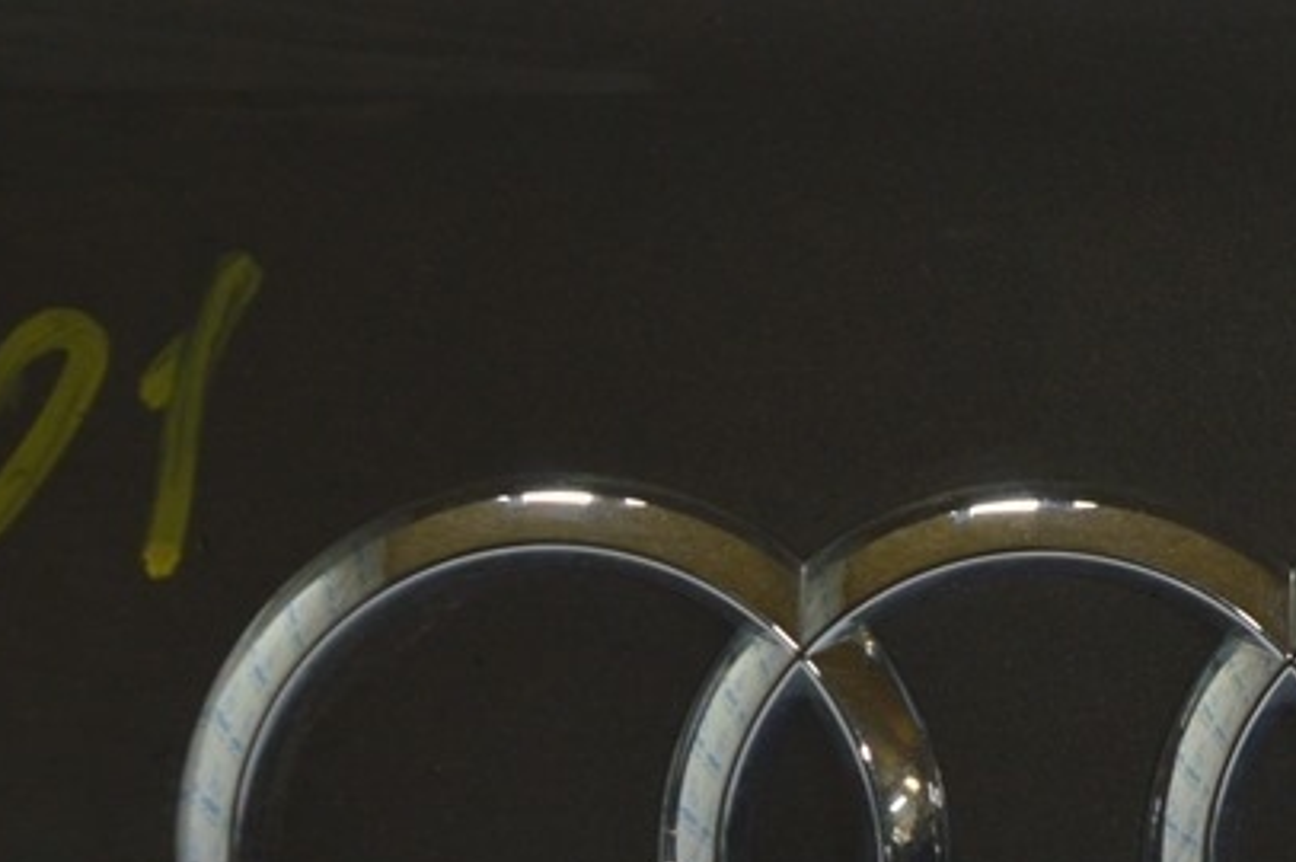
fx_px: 7491
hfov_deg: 9.8
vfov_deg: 6.6
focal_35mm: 208
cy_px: 921
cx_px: 1488
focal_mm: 55
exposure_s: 1/20
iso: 400
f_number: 5.6
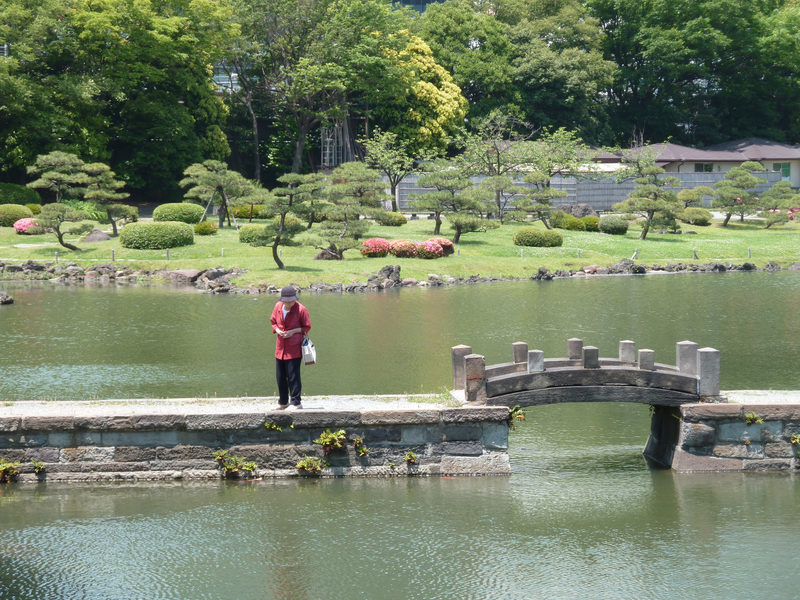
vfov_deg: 13.3
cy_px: 300
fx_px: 2565
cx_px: 400
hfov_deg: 17.7
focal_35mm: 111
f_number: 4.4
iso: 80
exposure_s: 1/160
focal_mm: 18.2
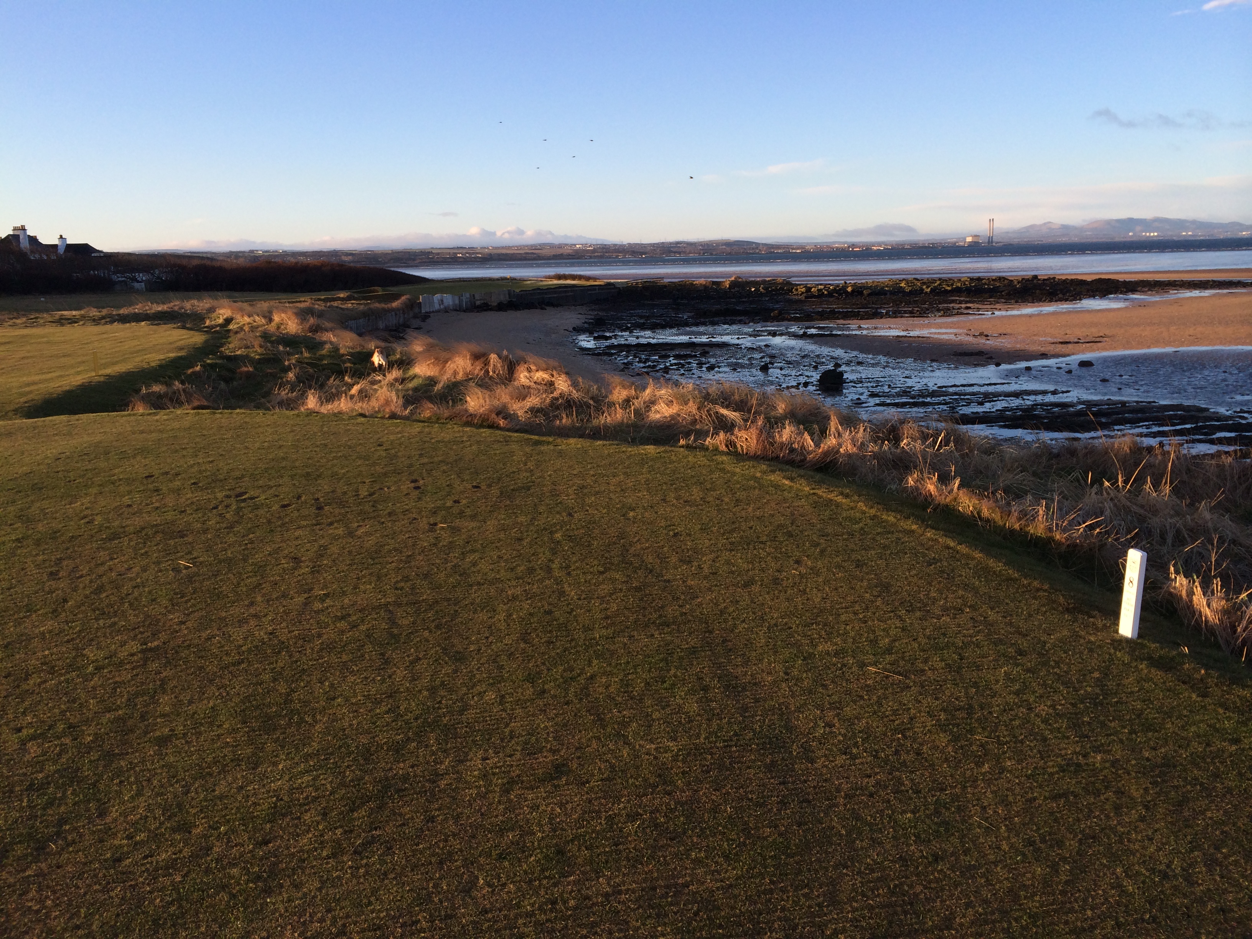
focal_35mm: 30
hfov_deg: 60.0
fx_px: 1085
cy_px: 470
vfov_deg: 46.8
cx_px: 626
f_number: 2.2
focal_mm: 4.12
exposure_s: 1/695
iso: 32
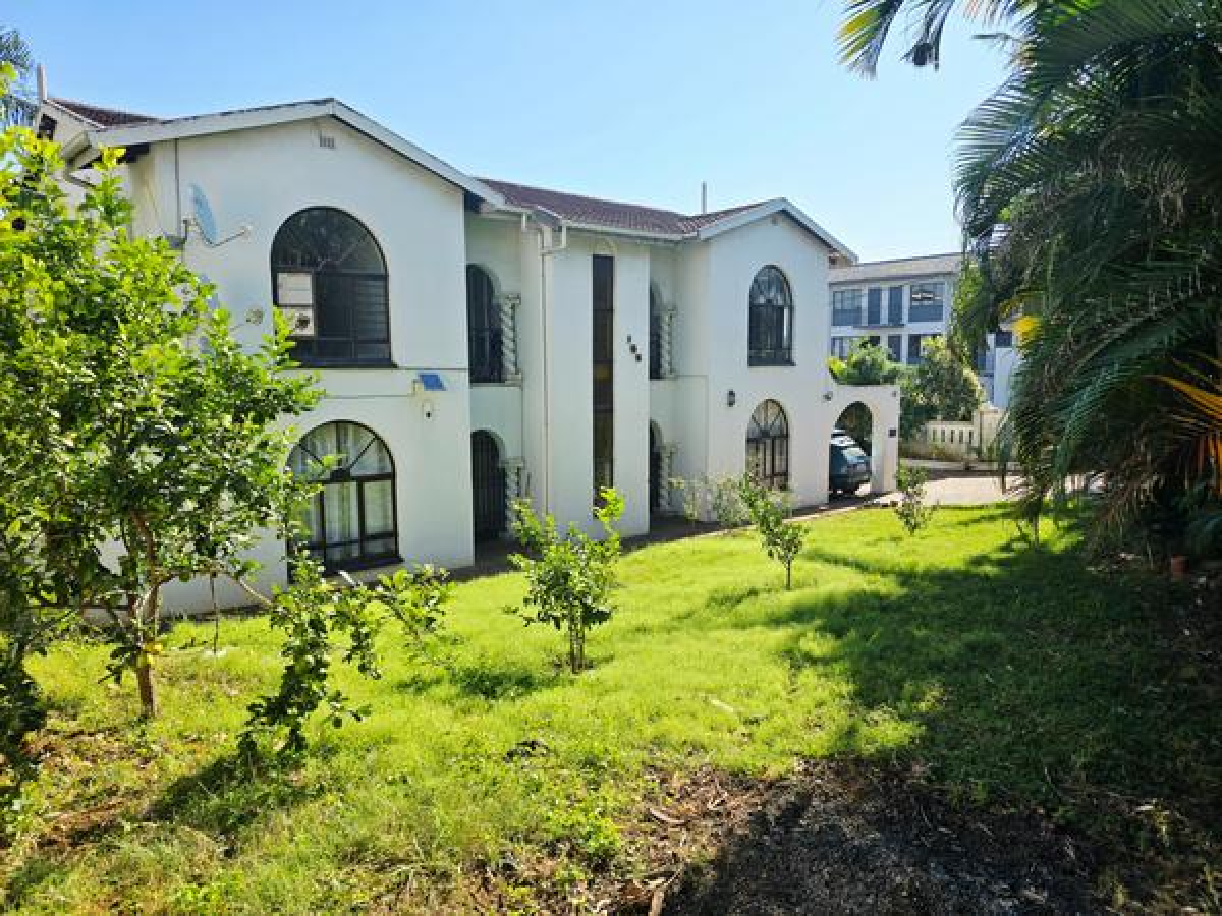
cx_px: 611
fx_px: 812
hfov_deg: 73.9
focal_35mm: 23
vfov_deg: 58.9
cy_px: 458
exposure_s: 1/714
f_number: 1.7
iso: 12
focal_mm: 6.3
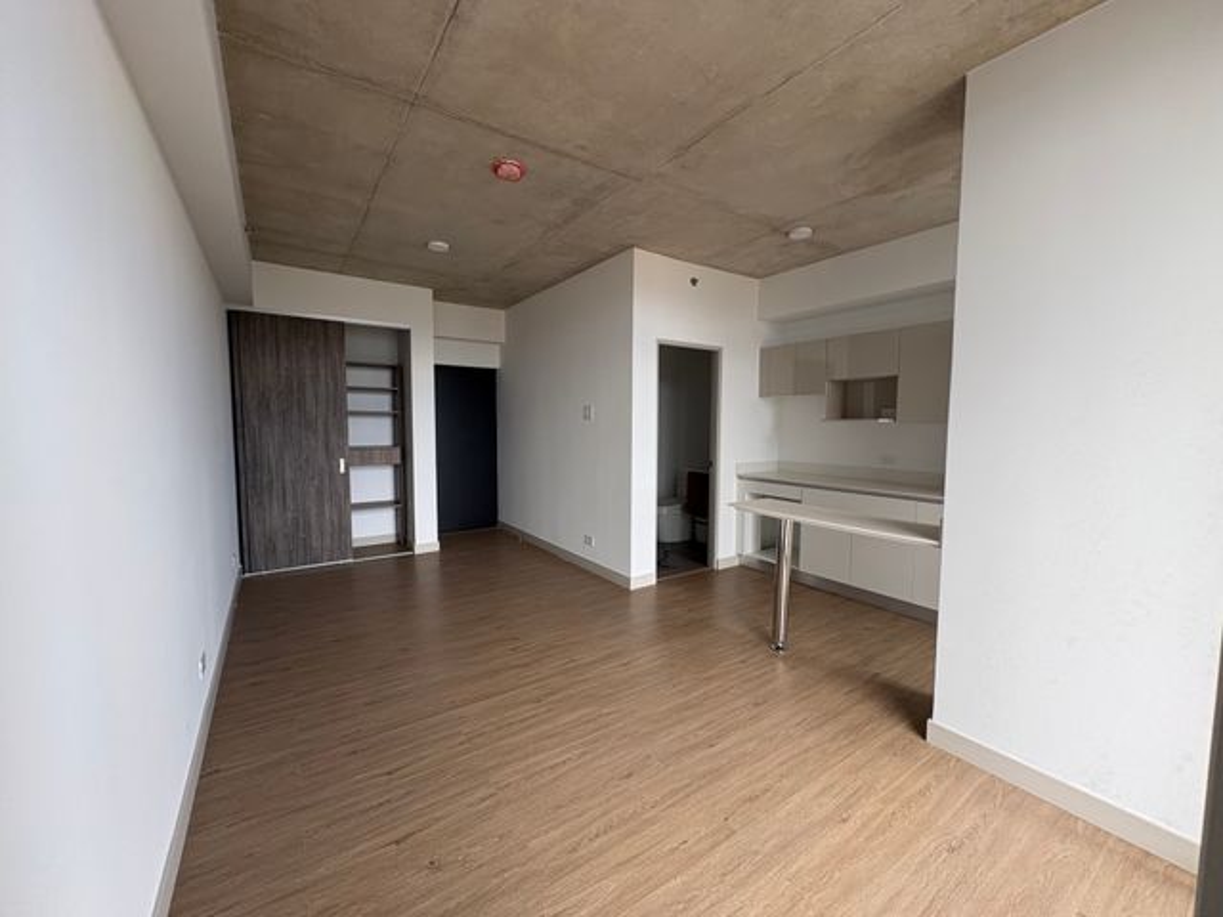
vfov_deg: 85.7
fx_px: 495
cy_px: 458
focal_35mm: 14
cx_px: 612
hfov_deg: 102.1
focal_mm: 2.22
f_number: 2.2
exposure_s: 1/99
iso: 125
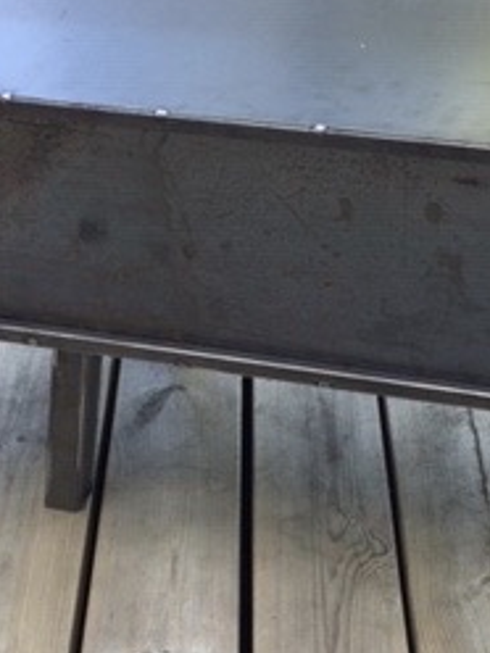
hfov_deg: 18.4
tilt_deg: -34.2
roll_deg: +2.4
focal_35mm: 80
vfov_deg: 24.4
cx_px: 332
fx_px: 1510
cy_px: 390
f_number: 2.4
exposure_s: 1/107
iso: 25
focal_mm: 3.3
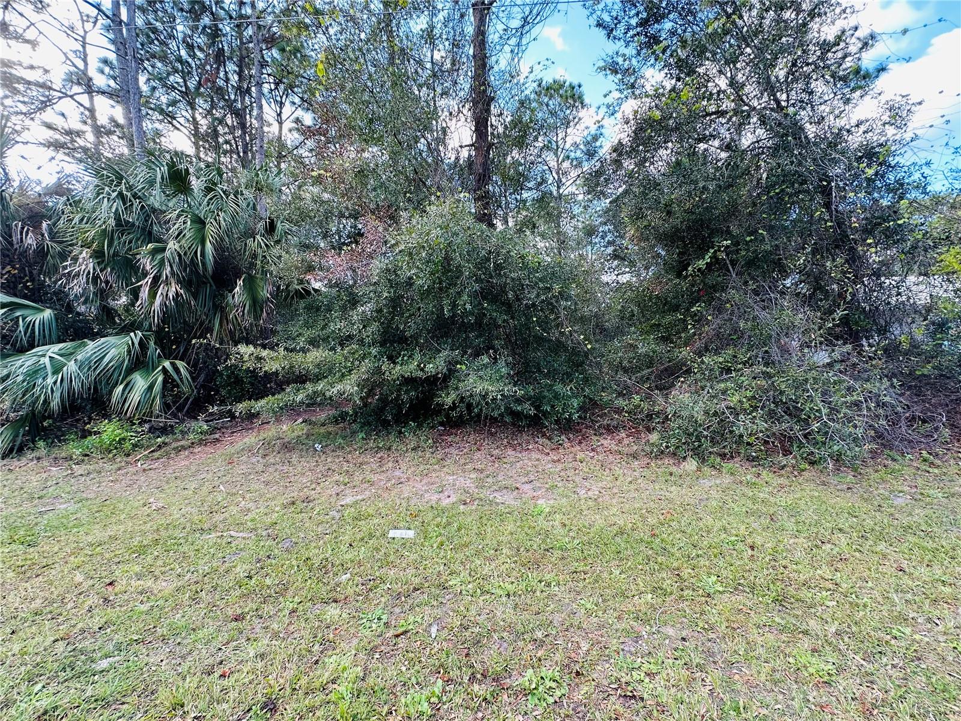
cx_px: 480
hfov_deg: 102.1
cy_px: 360
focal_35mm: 14
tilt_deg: +0.3
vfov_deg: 85.7
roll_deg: +0.7
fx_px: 389
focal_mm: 2.22
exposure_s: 1/99
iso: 50
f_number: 2.2
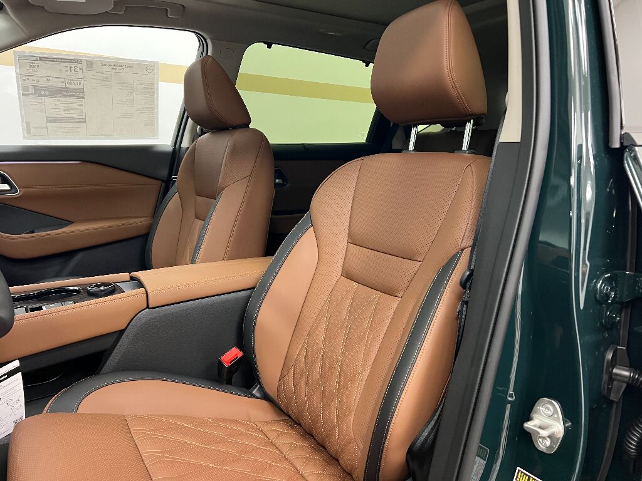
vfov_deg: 53.1
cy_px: 240
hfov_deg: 67.3
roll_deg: -1.4
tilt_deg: -10.2
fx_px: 482
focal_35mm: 26
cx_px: 321
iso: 500
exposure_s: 1/60
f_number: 1.5
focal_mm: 5.7
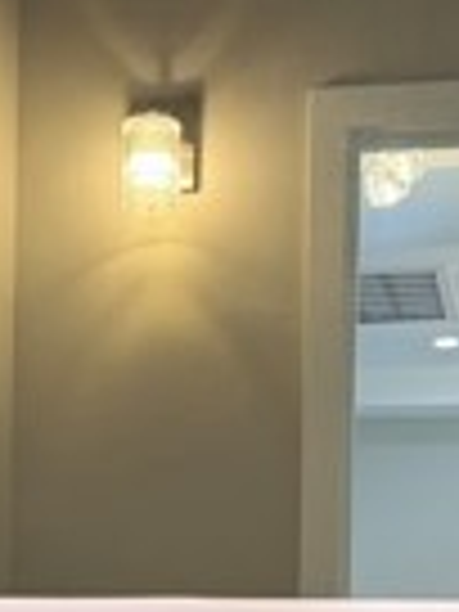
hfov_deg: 13.1
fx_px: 1998
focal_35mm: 113
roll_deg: -1.2
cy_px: 716
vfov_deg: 16.7
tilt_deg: -1.2
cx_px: 184
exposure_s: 1/120
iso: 160
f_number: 1.78
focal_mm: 6.76
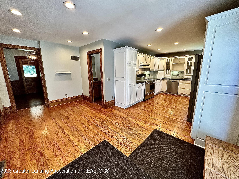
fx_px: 97
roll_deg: +0.4
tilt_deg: -11.5
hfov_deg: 102.1
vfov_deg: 85.7
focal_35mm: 14
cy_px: 90
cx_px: 120
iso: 250
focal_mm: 2.22
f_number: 2.2
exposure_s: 1/120
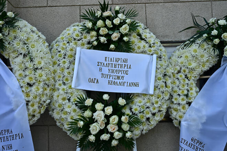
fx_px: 284
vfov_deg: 29.9
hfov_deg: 43.6
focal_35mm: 45
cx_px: 114
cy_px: 76
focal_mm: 45
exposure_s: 1/250
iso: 110
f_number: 5.6
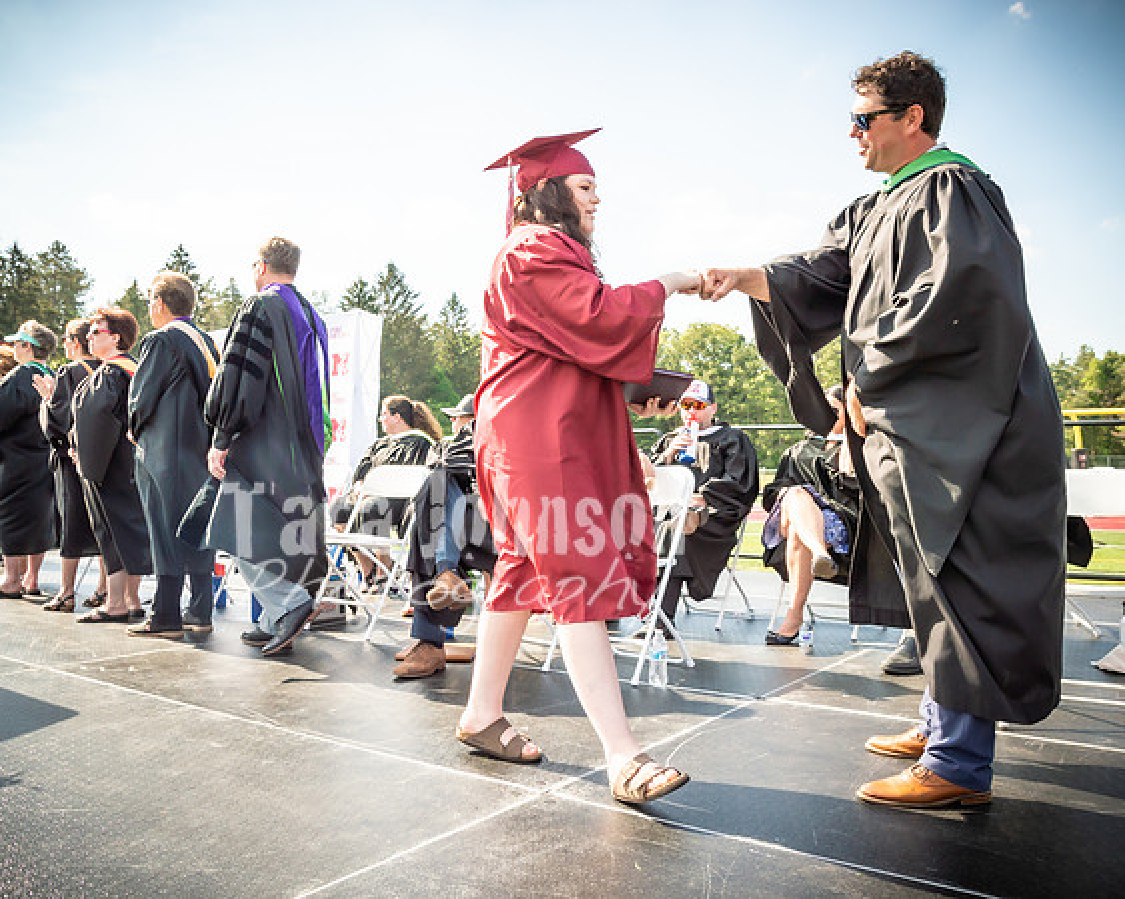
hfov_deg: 60.9
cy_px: 450
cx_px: 562
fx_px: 957
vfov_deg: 50.3
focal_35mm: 29
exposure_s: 1/500
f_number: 7.1
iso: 200
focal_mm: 17
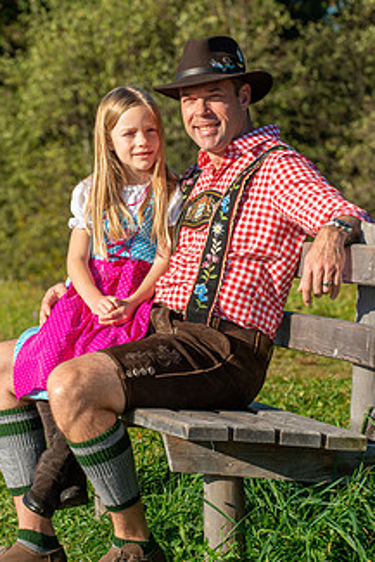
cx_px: 152
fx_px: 2919
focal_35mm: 187
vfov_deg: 11.0
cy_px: 266
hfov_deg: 7.4
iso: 100
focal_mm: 135
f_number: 9
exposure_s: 1/320
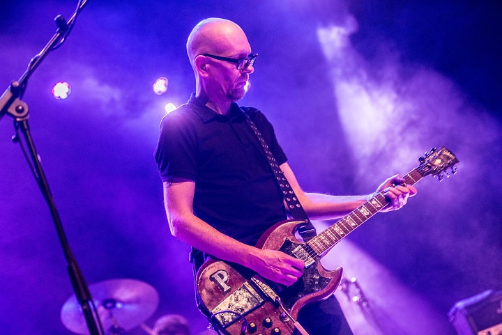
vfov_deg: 17.1
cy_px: 168
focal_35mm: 80
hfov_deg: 25.3
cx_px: 251
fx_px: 1116
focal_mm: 80
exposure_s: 1/80
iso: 1000
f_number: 2.8
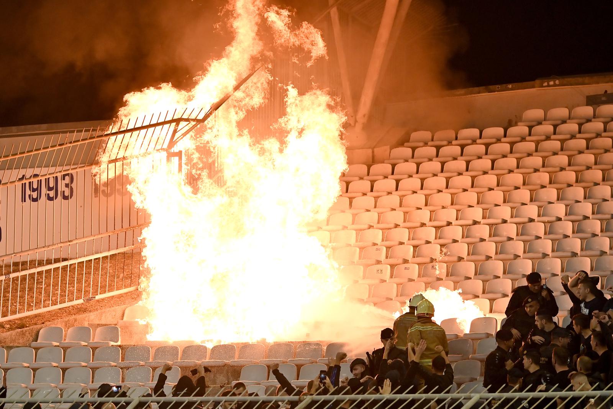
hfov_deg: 17.1
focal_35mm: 120
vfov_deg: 11.4
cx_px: 306
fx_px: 2043
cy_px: 204
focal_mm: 120
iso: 2000
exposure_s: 1/2000
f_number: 2.8
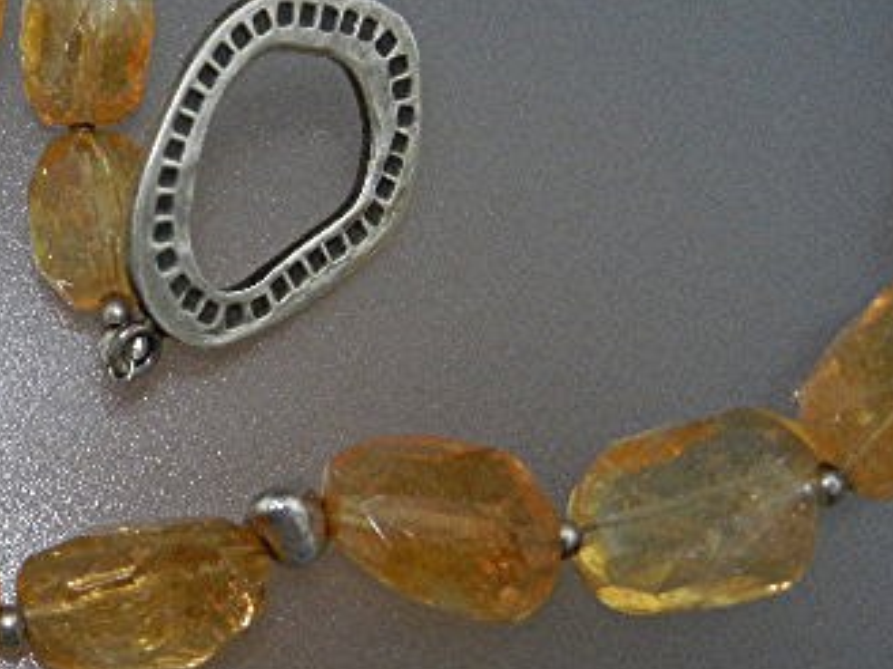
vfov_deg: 19.3
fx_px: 1961
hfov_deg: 24.6
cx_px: 30
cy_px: 212
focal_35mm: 76
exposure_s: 1/30
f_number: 7.4
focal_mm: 7.1
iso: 538
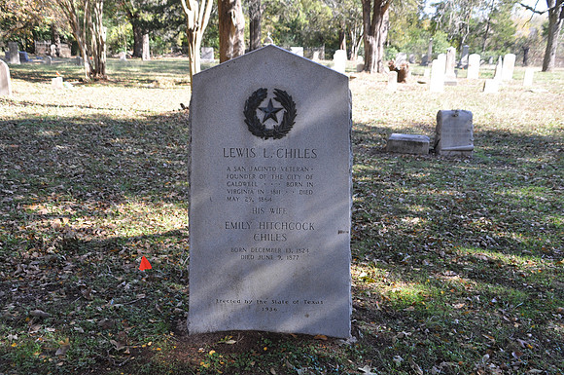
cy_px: 188
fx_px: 610
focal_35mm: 39
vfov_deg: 34.1
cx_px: 282
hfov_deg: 49.6
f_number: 5.6
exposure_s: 1/125
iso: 360
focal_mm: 26
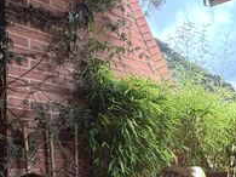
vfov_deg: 28.3
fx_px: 327
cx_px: 279
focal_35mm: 48
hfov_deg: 33.0
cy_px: 179
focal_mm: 2.22
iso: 64
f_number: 2.2
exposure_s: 1/502
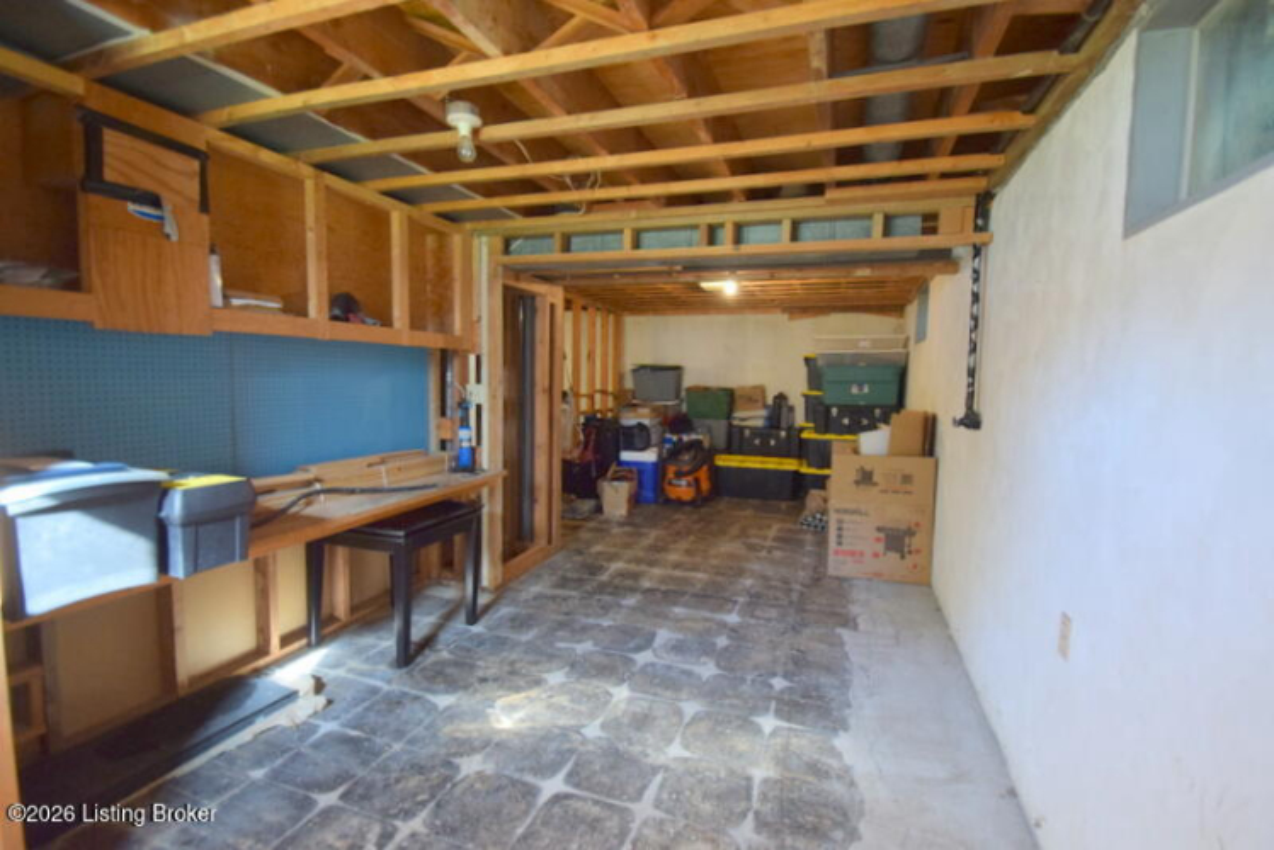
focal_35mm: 15
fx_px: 531
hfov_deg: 100.4
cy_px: 425
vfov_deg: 77.4
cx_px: 637
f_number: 3.5
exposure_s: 1/60
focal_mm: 10
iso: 900
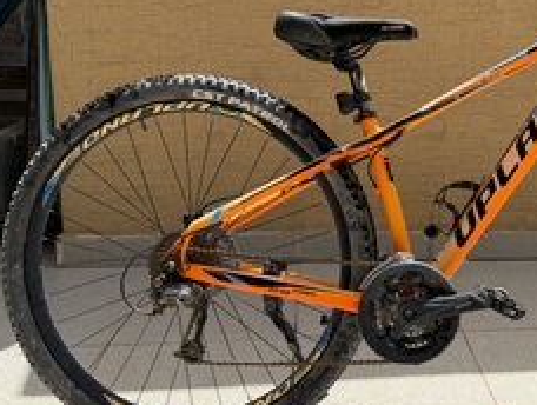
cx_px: 489
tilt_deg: -13.4
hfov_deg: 36.9
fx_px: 746
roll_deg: -3.1
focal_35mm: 48
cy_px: 201
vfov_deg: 30.4
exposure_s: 1/2703
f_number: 1.78
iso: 80
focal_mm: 6.76
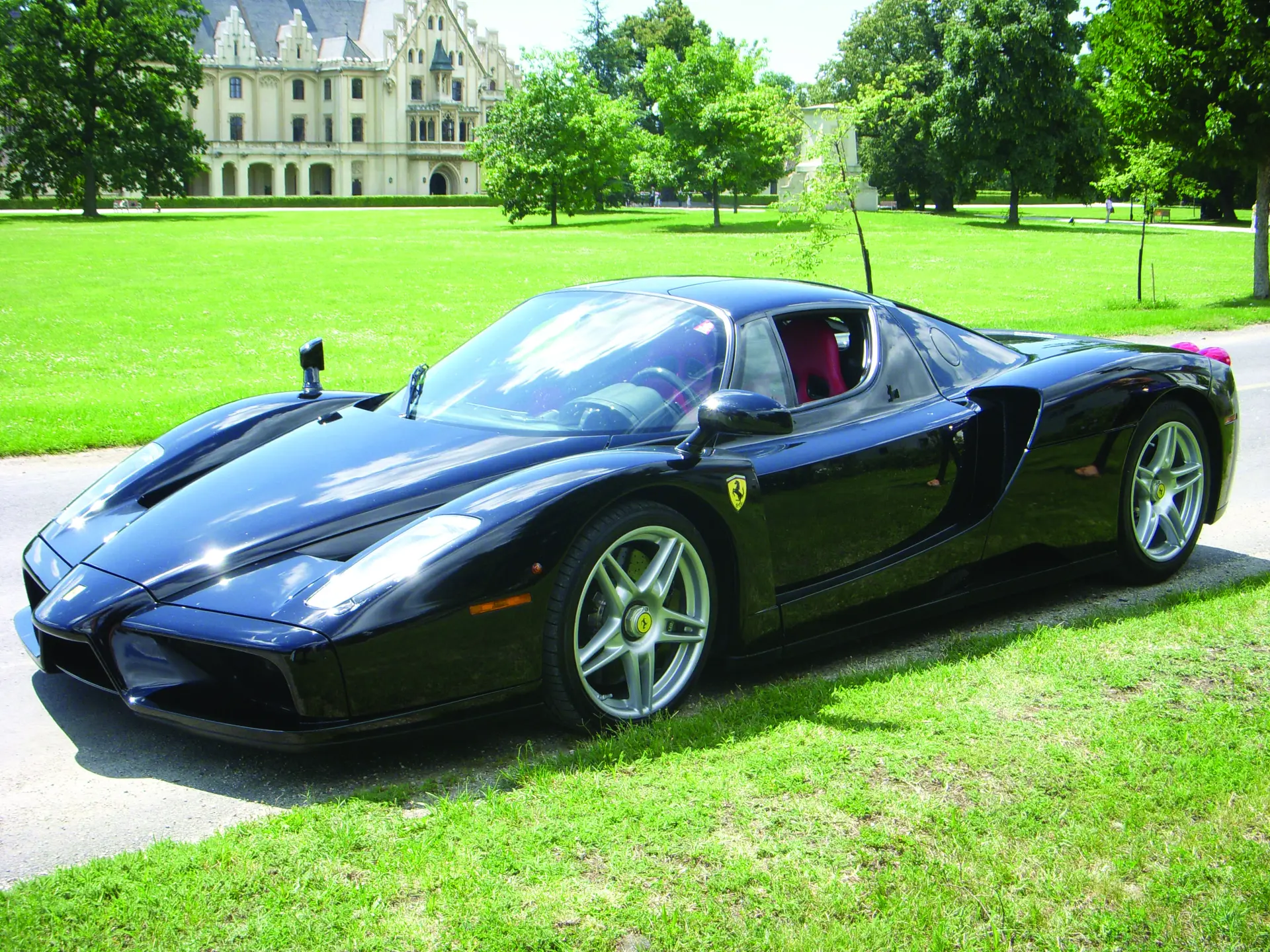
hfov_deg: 40.4
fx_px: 1724
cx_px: 635
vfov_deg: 30.9
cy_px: 476
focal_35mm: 47
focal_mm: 7.9
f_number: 3.4
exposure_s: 1/400
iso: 100
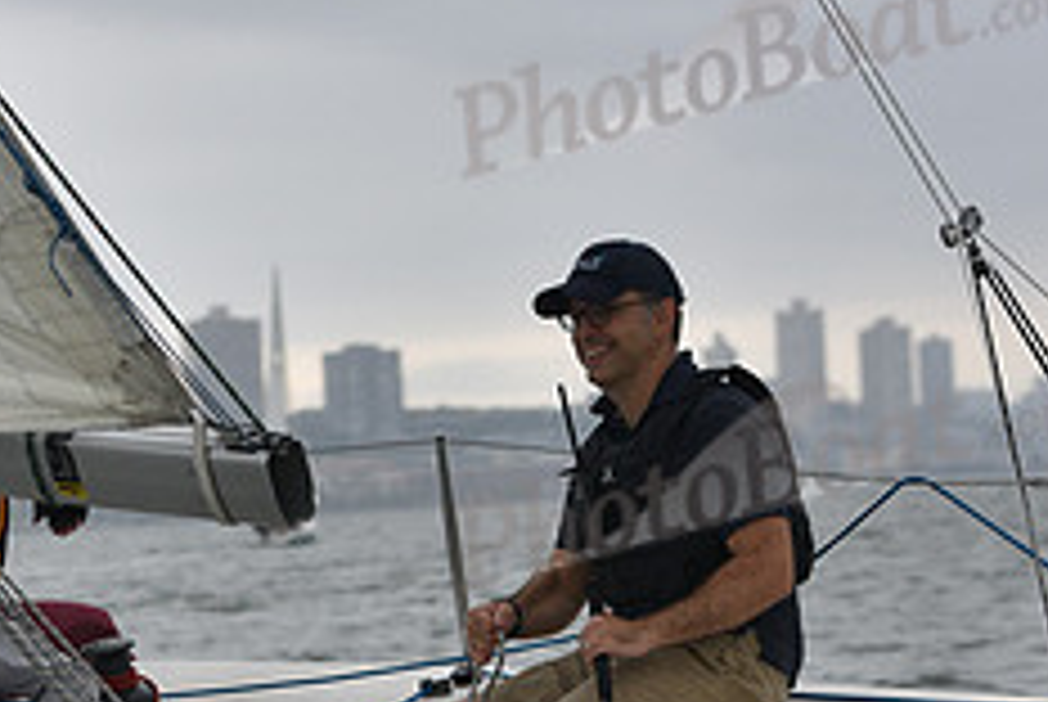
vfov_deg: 7.9
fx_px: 5072
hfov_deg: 11.8
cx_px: 225
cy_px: 772
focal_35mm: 174
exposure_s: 1/1250
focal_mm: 70
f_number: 3.5
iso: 320
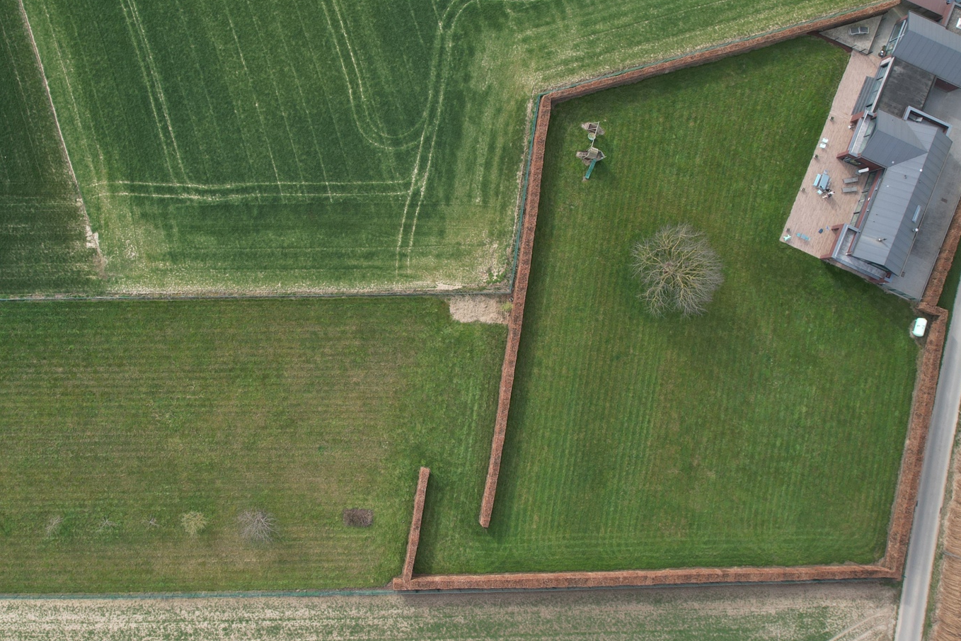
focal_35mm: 35
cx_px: 352
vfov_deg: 37.7
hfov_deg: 53.8
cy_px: 251
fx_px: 934
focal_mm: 8.38
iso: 100
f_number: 2.8
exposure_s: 1/15
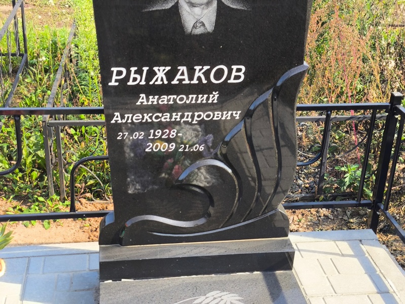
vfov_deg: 29.1
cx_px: 202
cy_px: 152
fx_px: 585
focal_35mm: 50
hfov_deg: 38.2
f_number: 1.7
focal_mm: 4.71
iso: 50
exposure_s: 1/432
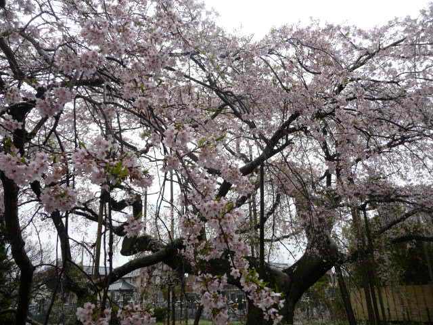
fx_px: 350
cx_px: 216
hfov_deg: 63.4
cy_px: 162
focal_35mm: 28
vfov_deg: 49.7
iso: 100
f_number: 3.3
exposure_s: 1/320
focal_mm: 4.7
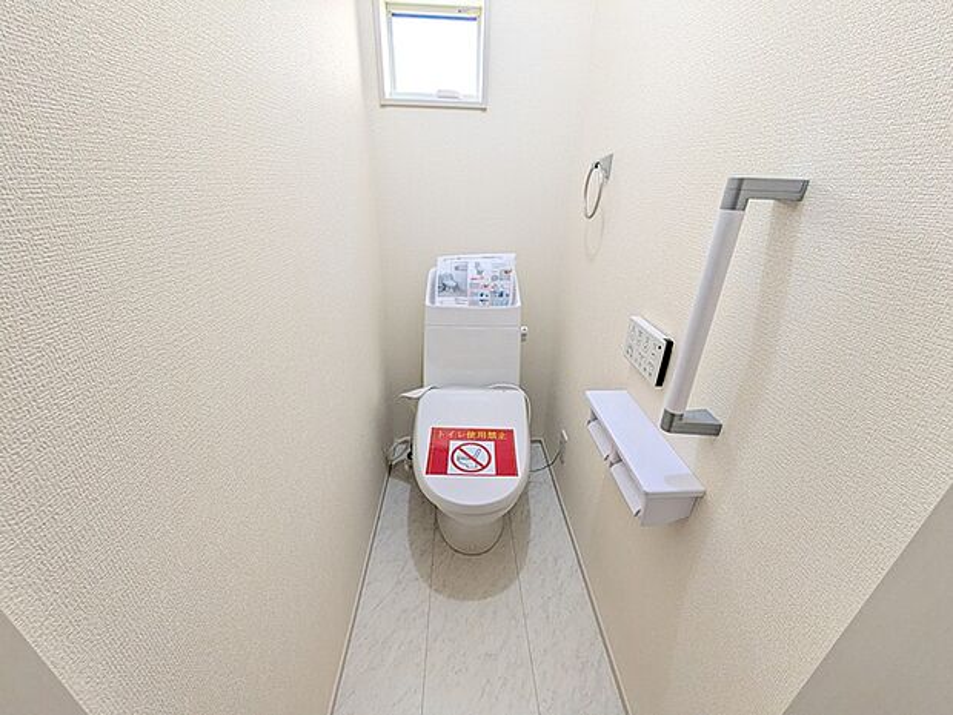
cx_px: 476
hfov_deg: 102.1
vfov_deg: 85.7
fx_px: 385
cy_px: 358
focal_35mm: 14
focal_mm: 1.83
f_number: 2.2
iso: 229
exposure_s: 1/120
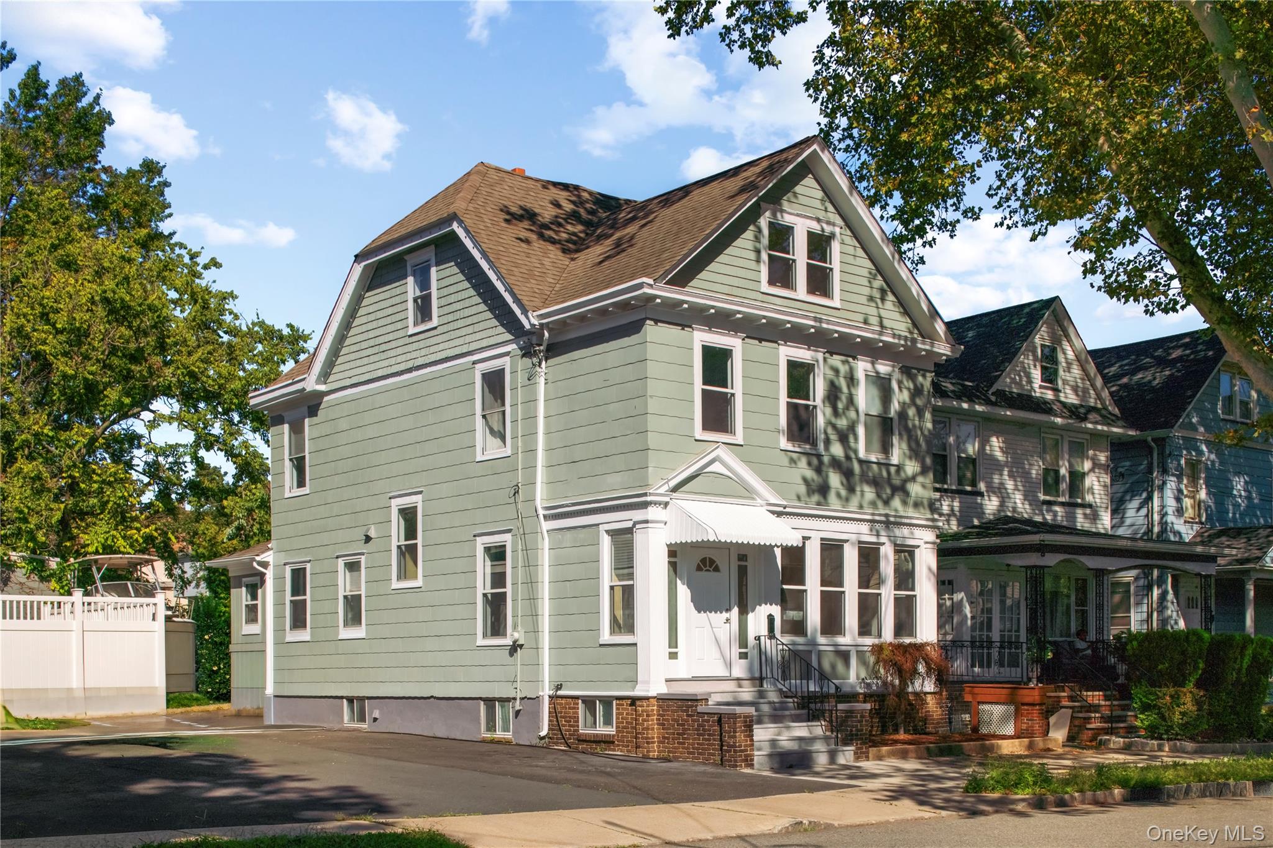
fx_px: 1591
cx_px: 636
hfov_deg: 43.6
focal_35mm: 45
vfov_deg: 29.9
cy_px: 424
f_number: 13
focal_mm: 45
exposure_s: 1/2000
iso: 200
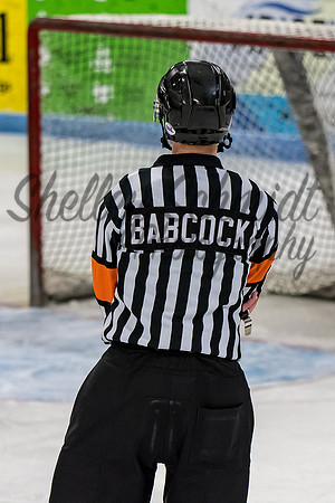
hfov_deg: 4.4
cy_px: 221
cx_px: 184
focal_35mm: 316
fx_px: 4406
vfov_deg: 6.5
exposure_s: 1/800
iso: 1600
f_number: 3.2
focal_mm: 125
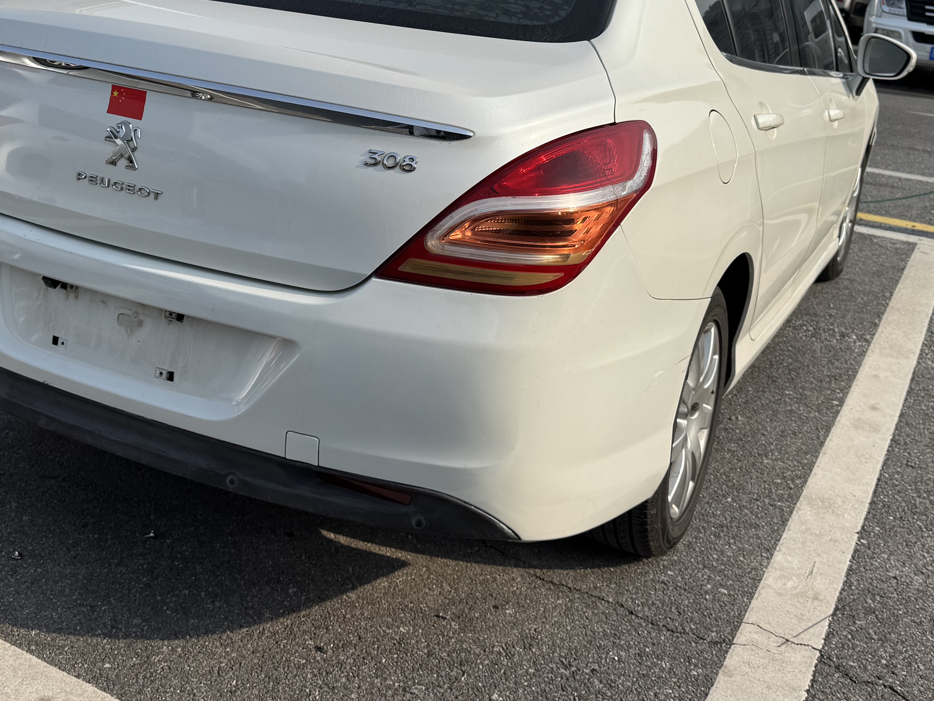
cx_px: 395
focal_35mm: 42
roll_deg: -3.8
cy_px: 208
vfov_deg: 33.9
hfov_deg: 44.7
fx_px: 1133
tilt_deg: -13.8
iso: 80
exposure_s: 1/5814
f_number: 1.78
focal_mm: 6.76
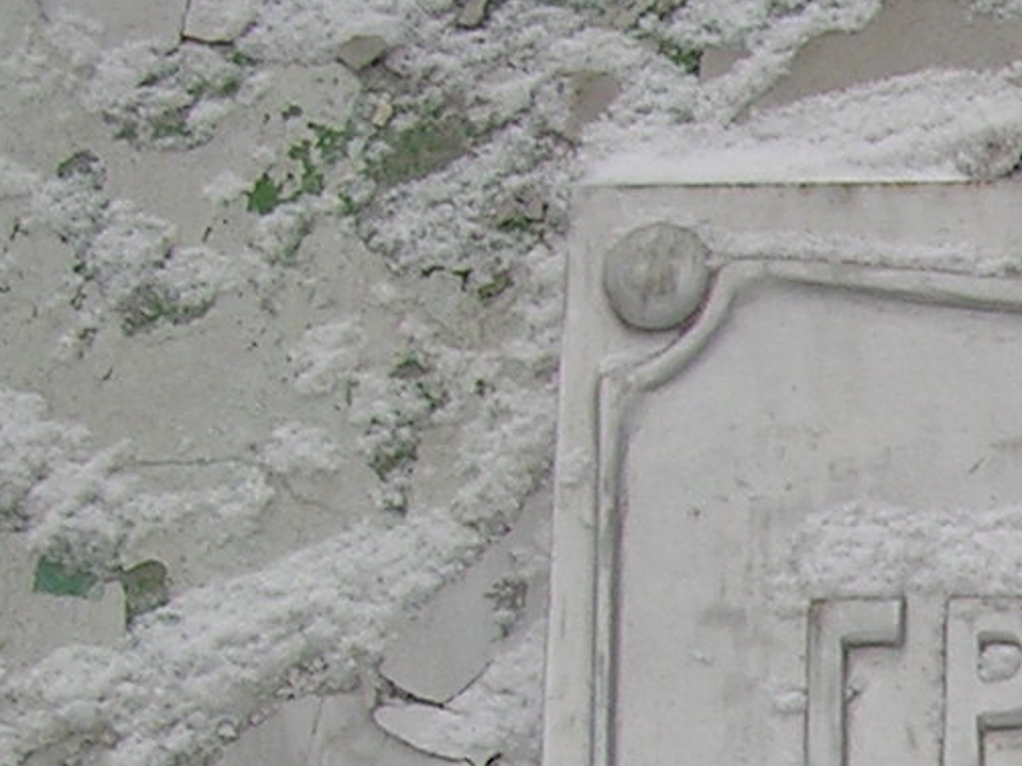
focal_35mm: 175
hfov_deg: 10.4
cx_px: 2044
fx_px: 5165
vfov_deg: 8.2
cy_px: 1420
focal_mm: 6.6
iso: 50
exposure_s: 1/191
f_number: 3
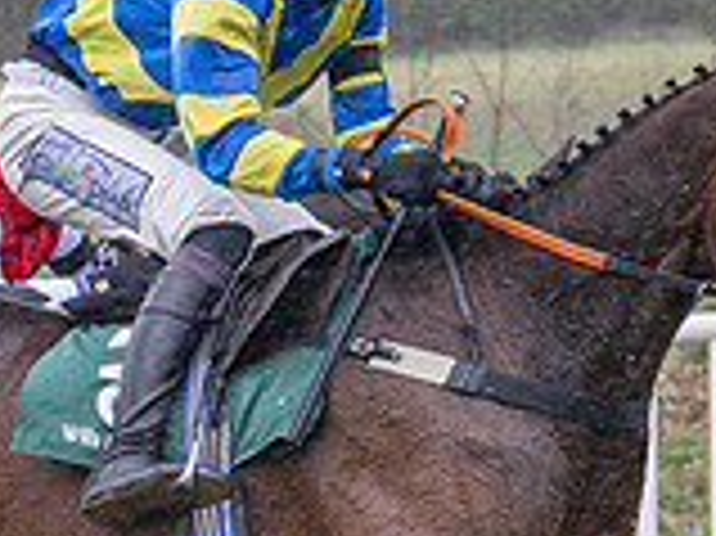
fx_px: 11016
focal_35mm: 533
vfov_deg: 2.8
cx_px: 619
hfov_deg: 3.7
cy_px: 456
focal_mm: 70
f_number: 4
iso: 1600
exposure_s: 1/1000
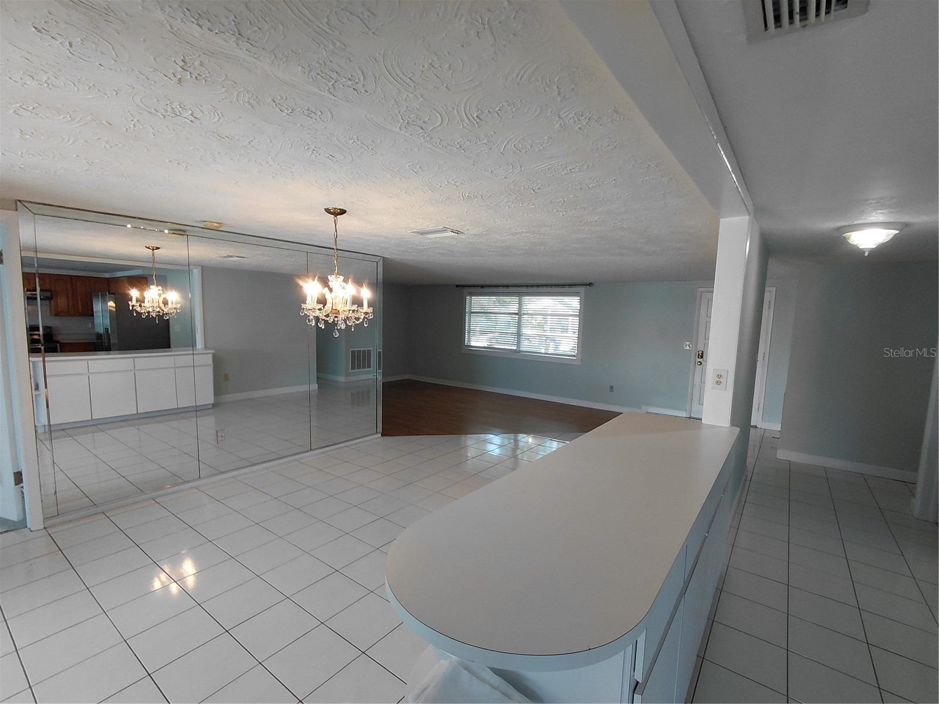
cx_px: 470
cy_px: 352
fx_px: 434
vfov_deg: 78.1
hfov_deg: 94.5
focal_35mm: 16
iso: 64
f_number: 2.2
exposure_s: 1/60
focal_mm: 1.64
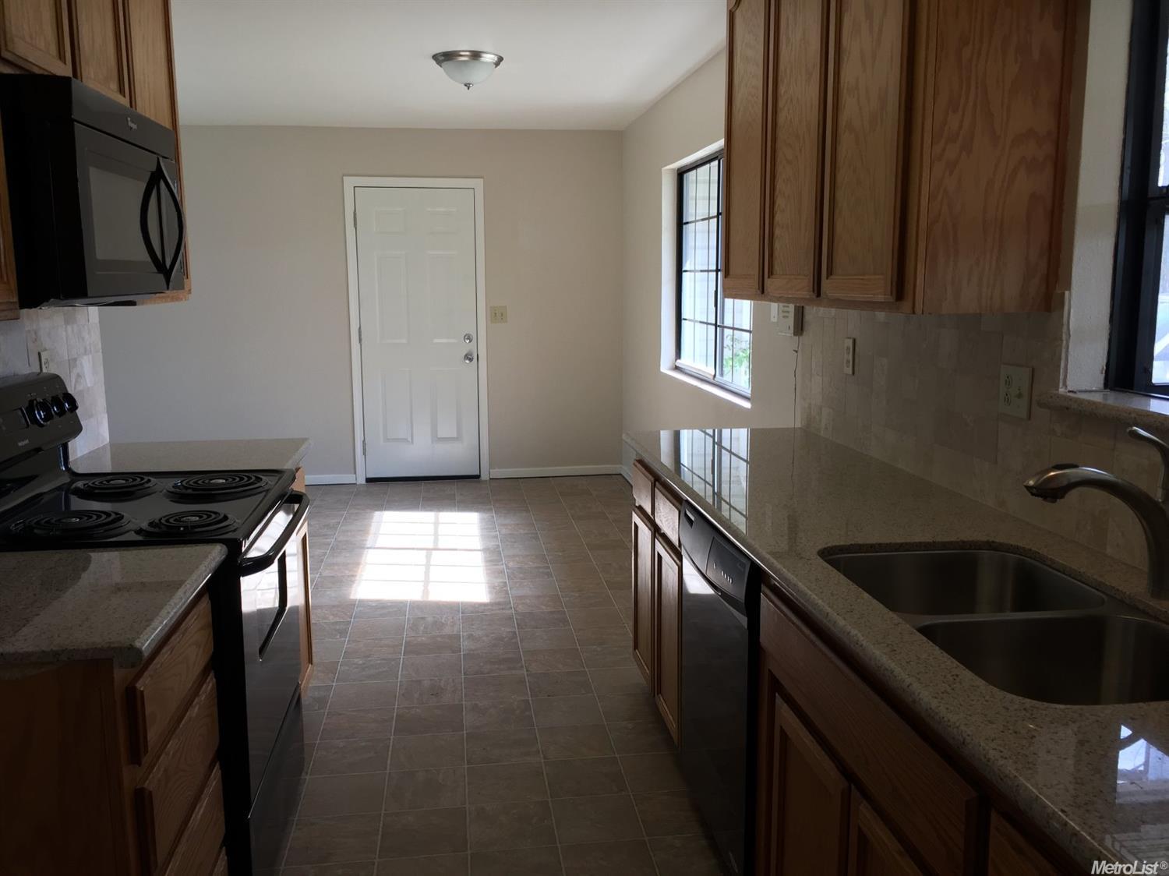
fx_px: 979
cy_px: 438
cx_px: 584
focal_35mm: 29
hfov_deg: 61.7
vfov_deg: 48.2
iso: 40
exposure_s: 1/40
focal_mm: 4.15
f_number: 2.2
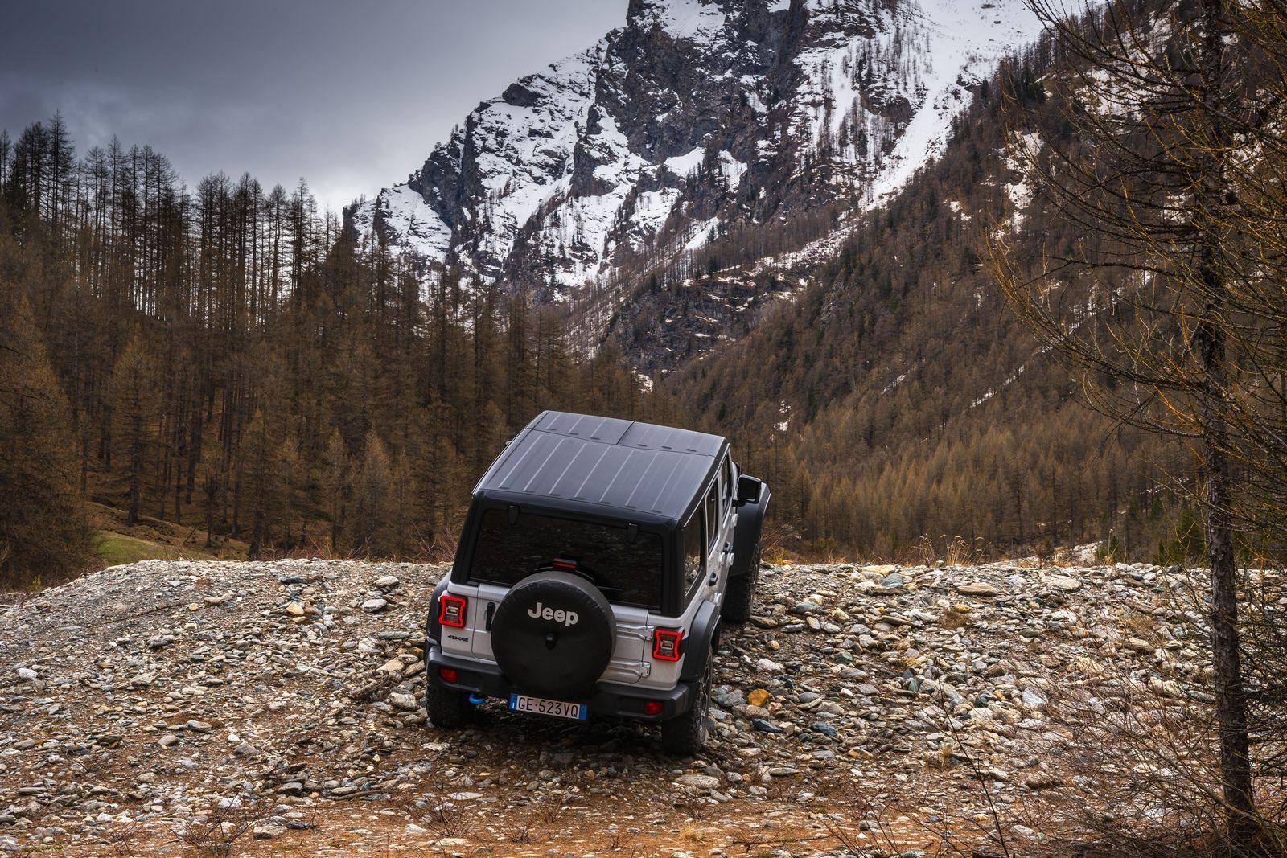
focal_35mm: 70
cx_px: 644
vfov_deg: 19.5
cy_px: 429
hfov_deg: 28.8
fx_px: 2503
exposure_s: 1/160
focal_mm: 70
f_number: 16
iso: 400
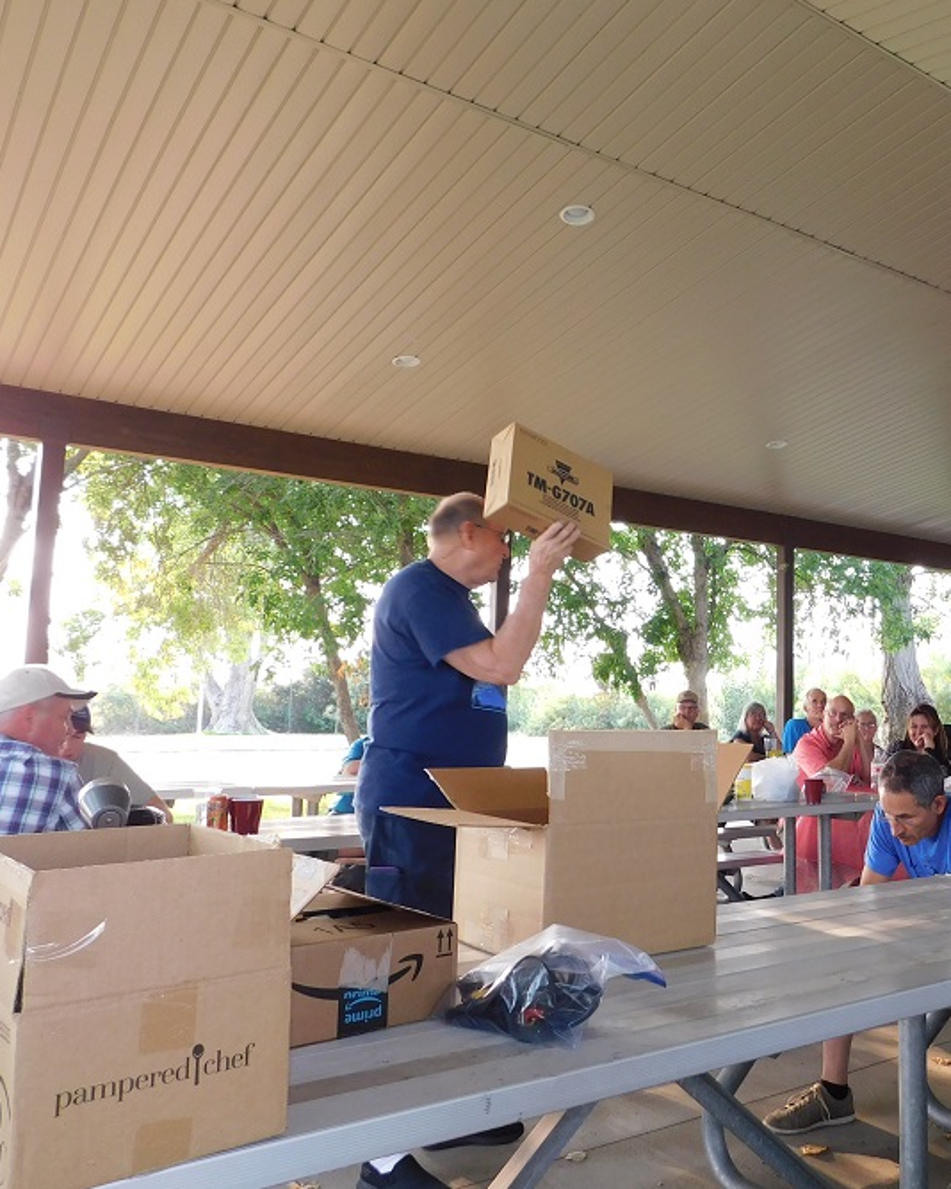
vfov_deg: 57.2
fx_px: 1091
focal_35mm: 31
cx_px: 730
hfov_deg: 45.2
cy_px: 575
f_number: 3
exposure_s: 1/30
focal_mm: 4
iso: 125
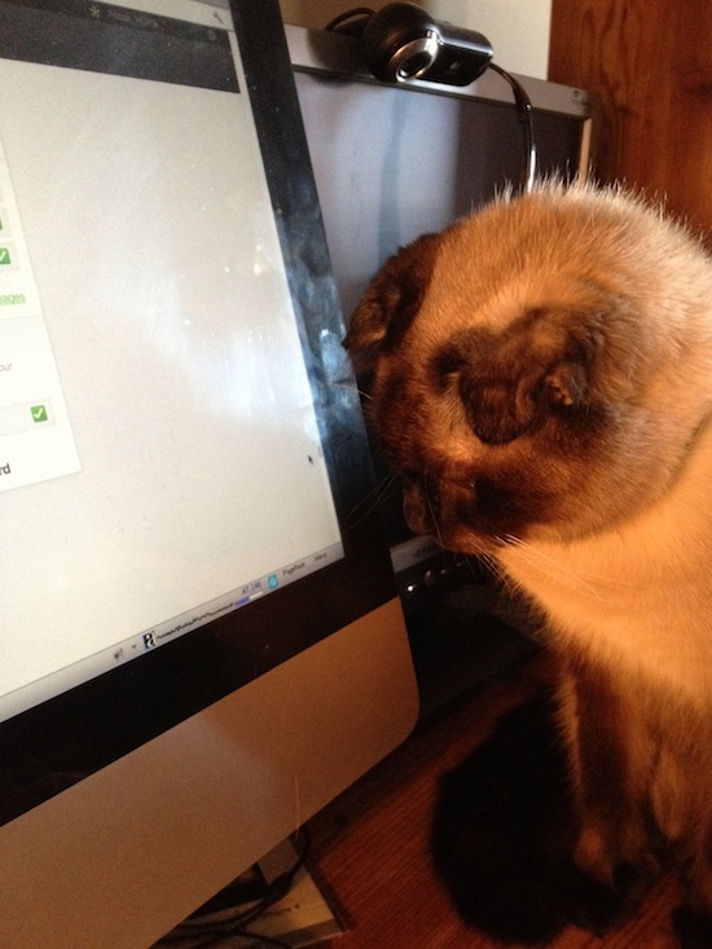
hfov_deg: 40.7
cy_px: 474
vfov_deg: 52.6
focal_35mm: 35
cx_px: 356
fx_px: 960
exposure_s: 1/17
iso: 400
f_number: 2.4
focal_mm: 4.28
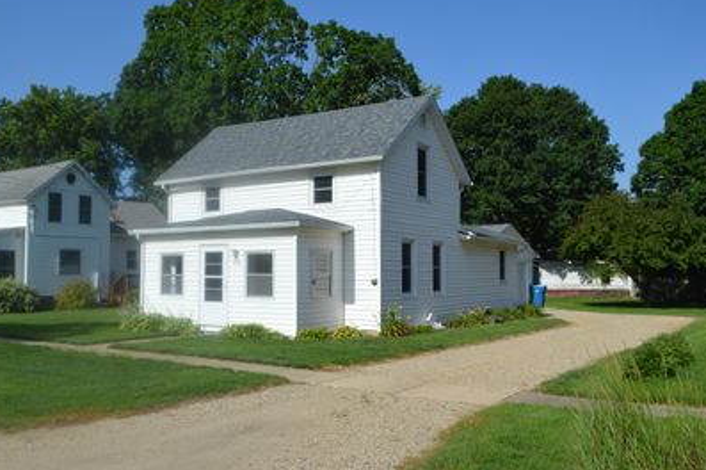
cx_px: 309
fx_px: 666
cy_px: 241
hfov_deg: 55.7
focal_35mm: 34
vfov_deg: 38.8
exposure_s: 1/320
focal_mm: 18
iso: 100
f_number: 9
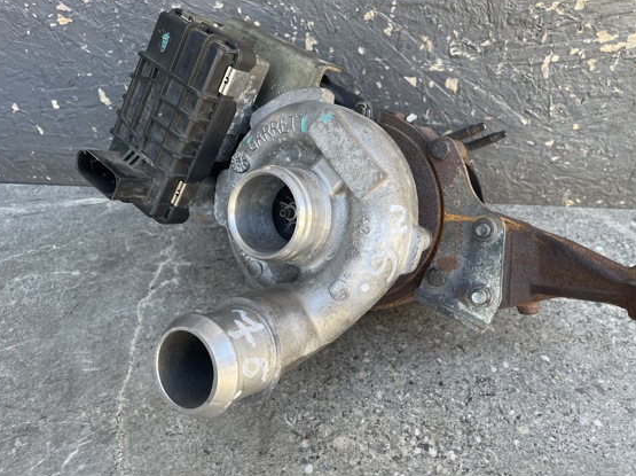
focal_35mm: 30
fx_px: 551
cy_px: 232
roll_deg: -0.6
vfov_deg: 46.7
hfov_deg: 59.9
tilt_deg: -33.3
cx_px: 353
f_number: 1.6
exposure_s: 1/121
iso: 50
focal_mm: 4.2
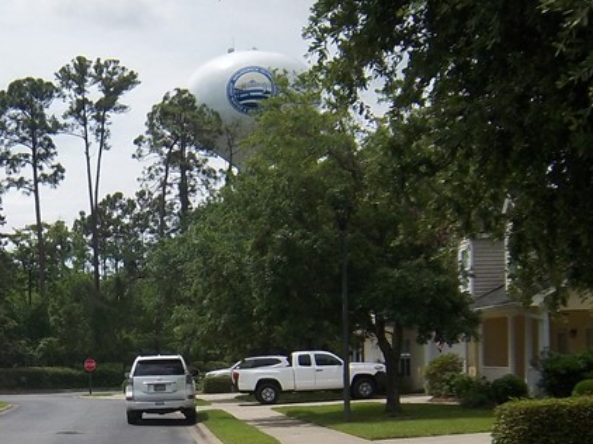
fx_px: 1164
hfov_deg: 27.1
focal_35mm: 68
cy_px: 379
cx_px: 11
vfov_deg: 21.2
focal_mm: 5.1
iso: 64
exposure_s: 1/200
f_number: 7.8
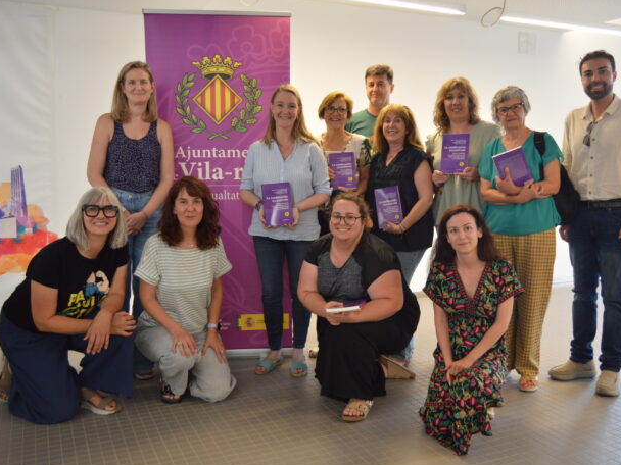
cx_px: 325
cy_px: 234
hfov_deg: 55.3
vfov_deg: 42.9
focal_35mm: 33
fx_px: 592
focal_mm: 20
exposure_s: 1/60
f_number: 3.5
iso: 900
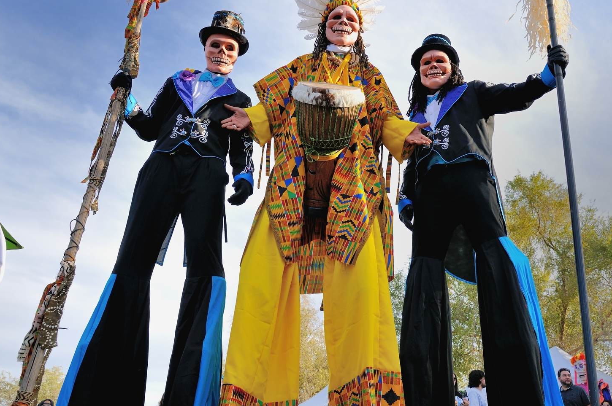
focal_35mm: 37
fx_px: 628
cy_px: 180
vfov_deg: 35.8
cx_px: 338
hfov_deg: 51.8
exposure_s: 1/320
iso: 200
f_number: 5.6
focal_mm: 22
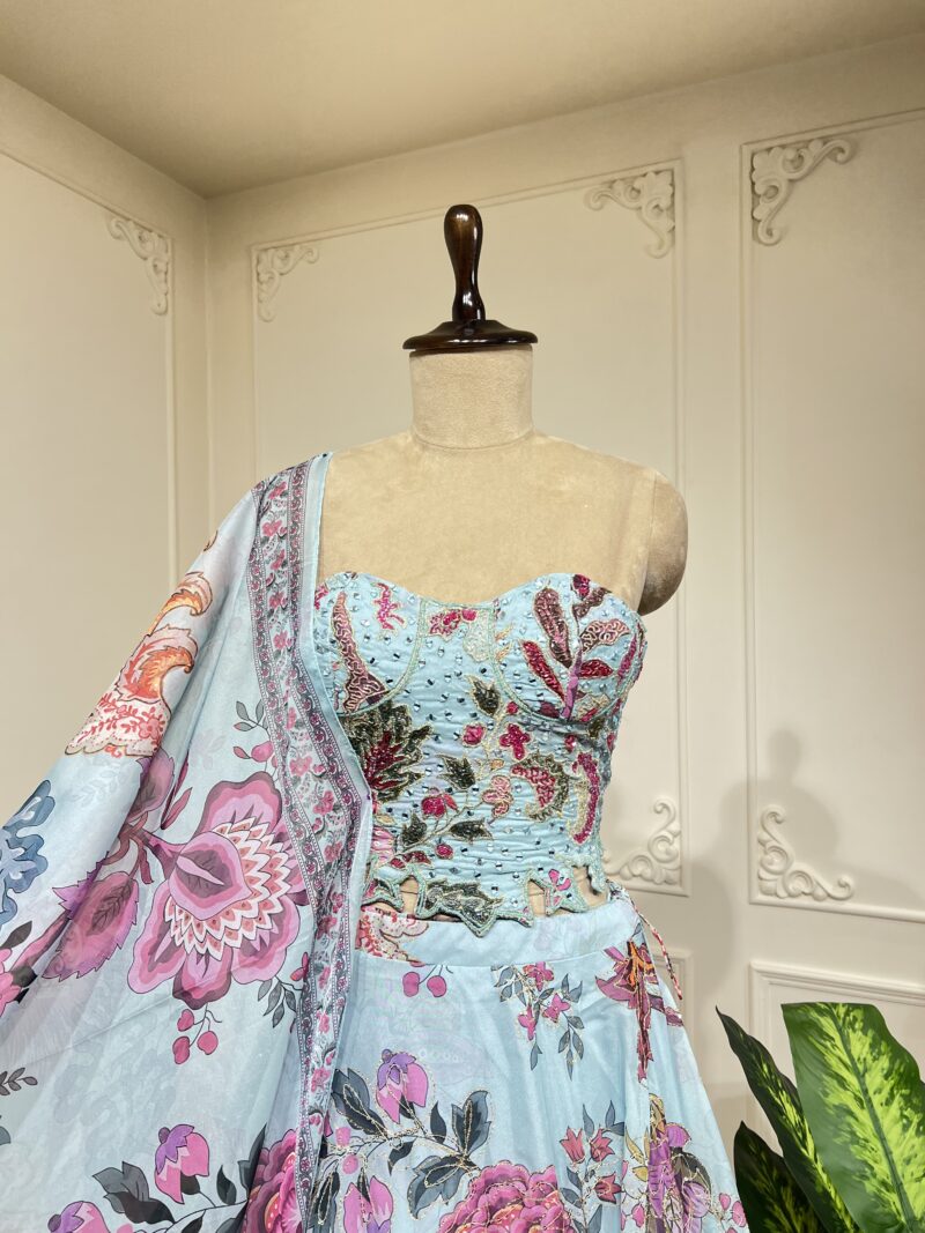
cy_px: 616
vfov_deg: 67.3
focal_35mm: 26
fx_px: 927
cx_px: 462
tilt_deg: -0.6
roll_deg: +1.2
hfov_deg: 53.1
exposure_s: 1/100
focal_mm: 5.7
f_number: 1.5
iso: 80
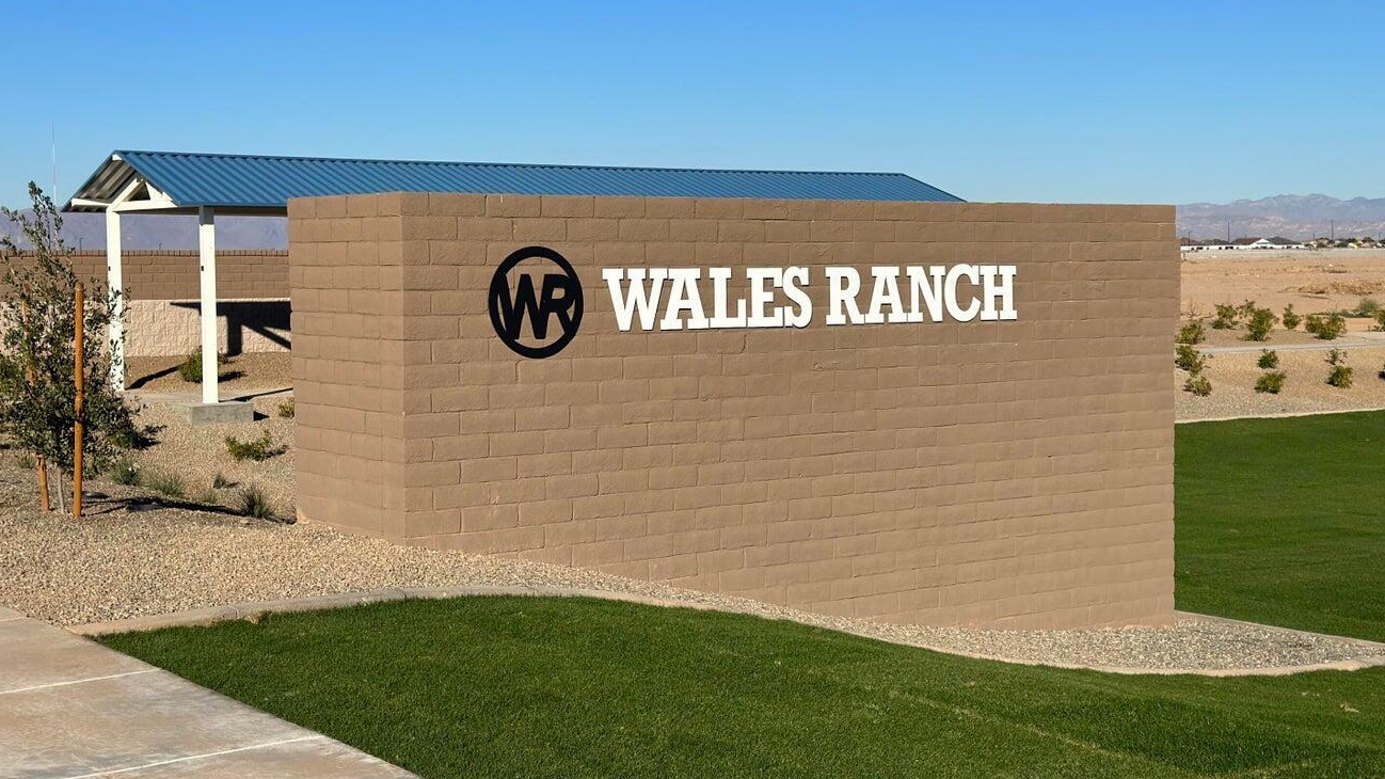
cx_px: 663
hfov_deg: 37.8
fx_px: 2020
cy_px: 335
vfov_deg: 21.8
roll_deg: +0.5
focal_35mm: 55
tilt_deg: -2.1
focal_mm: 6.86
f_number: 1.78
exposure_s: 1/8929
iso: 100
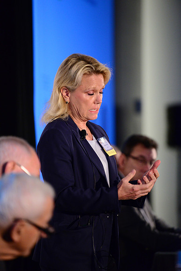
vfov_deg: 10.3
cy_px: 136
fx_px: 1507
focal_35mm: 200
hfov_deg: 6.9
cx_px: 90
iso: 4000
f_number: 2.8
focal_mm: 200
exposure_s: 1/250
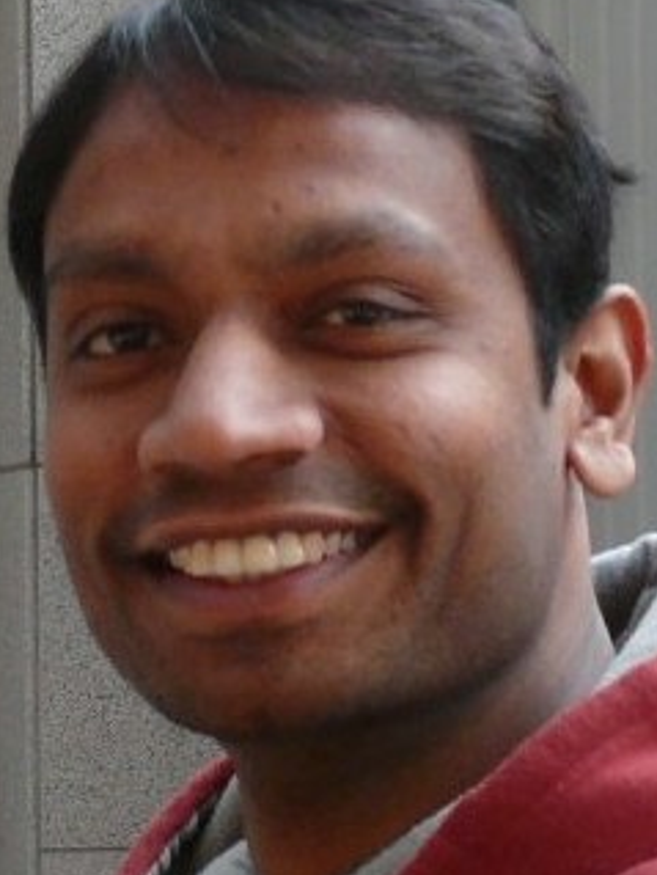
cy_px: 491
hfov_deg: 29.7
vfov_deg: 38.8
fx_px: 1238
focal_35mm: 49
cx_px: 346
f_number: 3.2
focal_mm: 7.4
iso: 100
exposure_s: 1/125
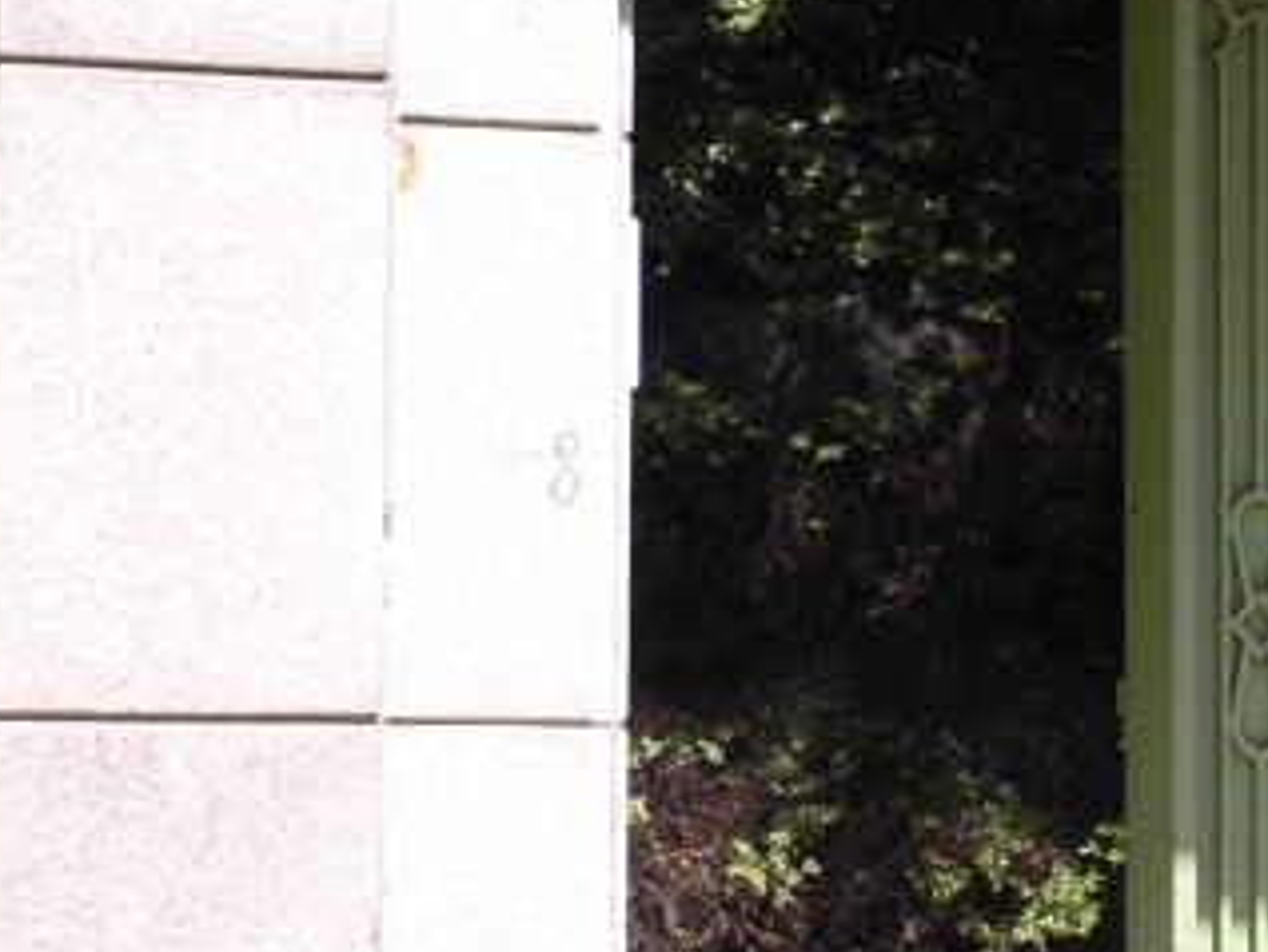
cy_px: 353
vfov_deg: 10.8
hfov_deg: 14.3
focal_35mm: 138
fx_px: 5059
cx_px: 827
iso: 64
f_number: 6.3
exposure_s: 1/160
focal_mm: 15.4
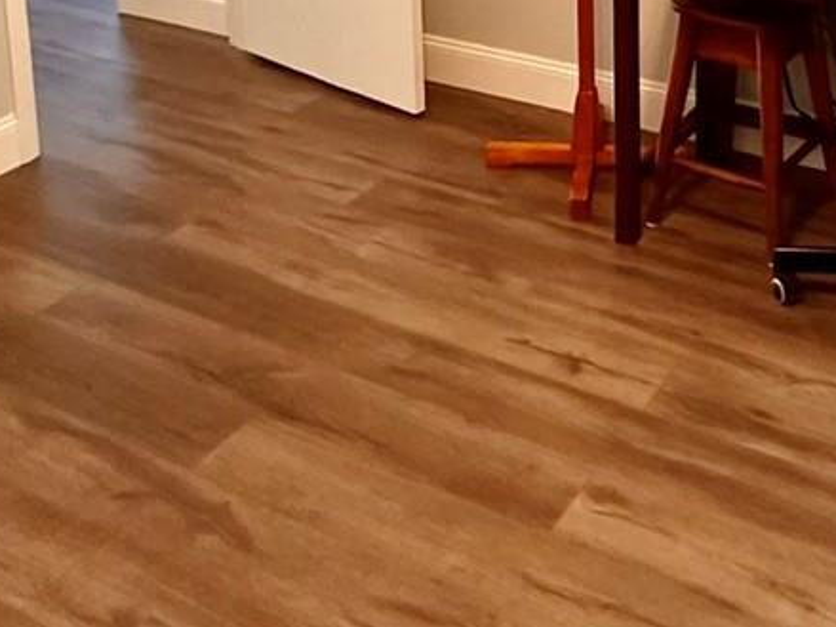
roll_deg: +0.6
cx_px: 613
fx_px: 1231
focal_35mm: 51
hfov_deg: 36.7
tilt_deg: -8.5
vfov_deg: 24.3
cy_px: -229
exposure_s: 1/60
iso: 400
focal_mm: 2.22
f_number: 2.2
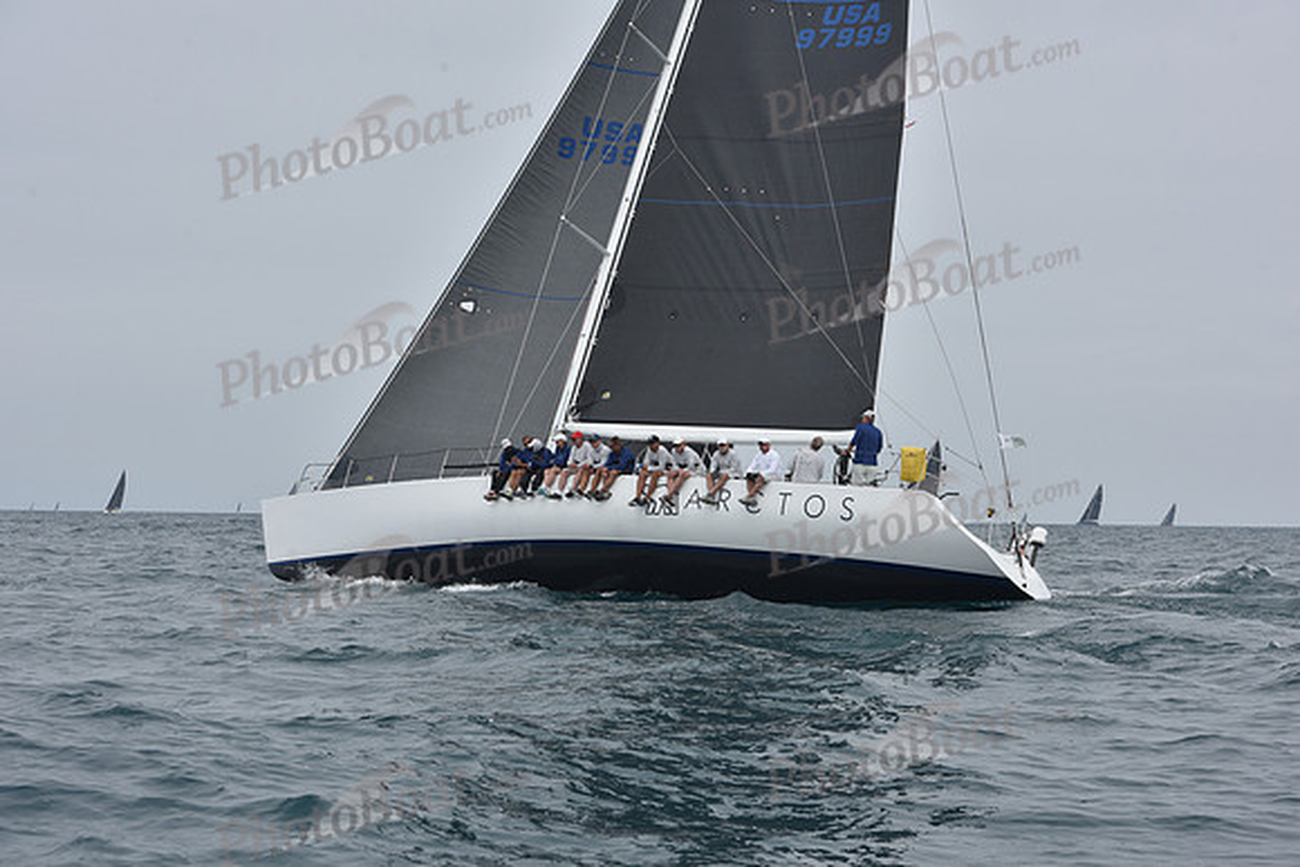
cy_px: 434
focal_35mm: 70
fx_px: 2528
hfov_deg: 28.8
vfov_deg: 19.5
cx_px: 650
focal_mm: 70
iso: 250
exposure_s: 1/800
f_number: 9
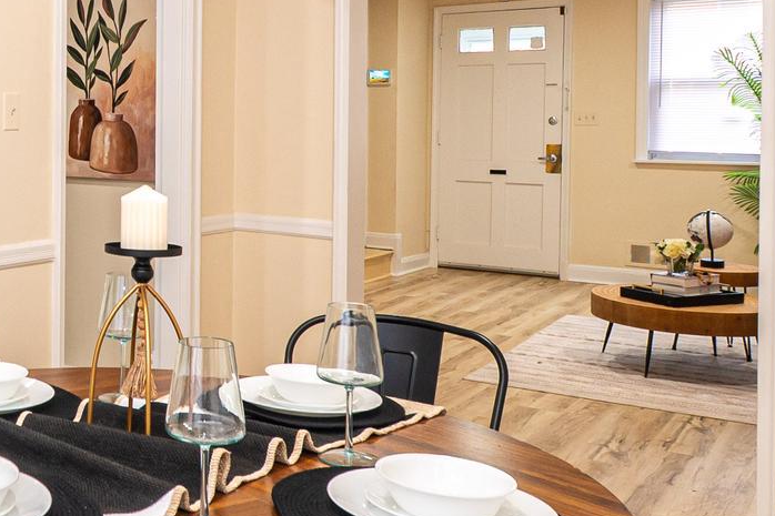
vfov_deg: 30.1
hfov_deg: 39.0
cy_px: 144
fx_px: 947
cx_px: -11
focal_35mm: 44
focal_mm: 10
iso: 500
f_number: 7.1
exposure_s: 1/20
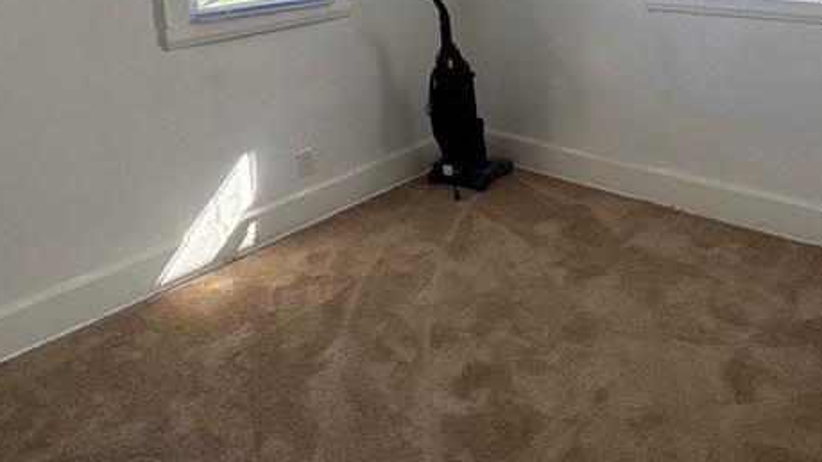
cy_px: 18
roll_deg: +2.5
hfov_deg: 57.0
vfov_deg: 32.3
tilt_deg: -10.7
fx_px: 741
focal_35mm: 34
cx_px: 534
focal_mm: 2.22
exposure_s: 1/133
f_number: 2.2
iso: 100
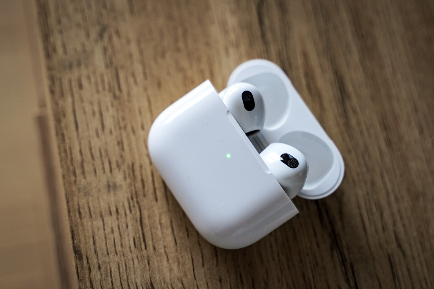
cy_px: 144
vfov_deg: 17.9
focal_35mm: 76
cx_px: 217
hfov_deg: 26.7
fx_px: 916
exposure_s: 1/320
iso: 640
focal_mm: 51
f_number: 2.8
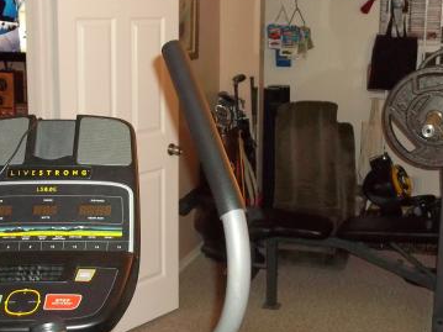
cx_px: 210
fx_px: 729
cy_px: 139
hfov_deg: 33.8
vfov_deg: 25.6
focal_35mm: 57
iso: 320
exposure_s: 1/30
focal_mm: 5.7
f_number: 2.9
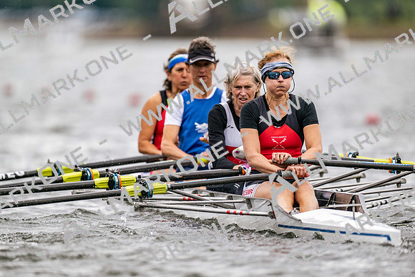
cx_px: 208
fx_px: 6918
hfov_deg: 3.4
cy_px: 138
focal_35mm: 600
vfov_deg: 2.3
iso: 500
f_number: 4
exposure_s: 1/2500
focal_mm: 600
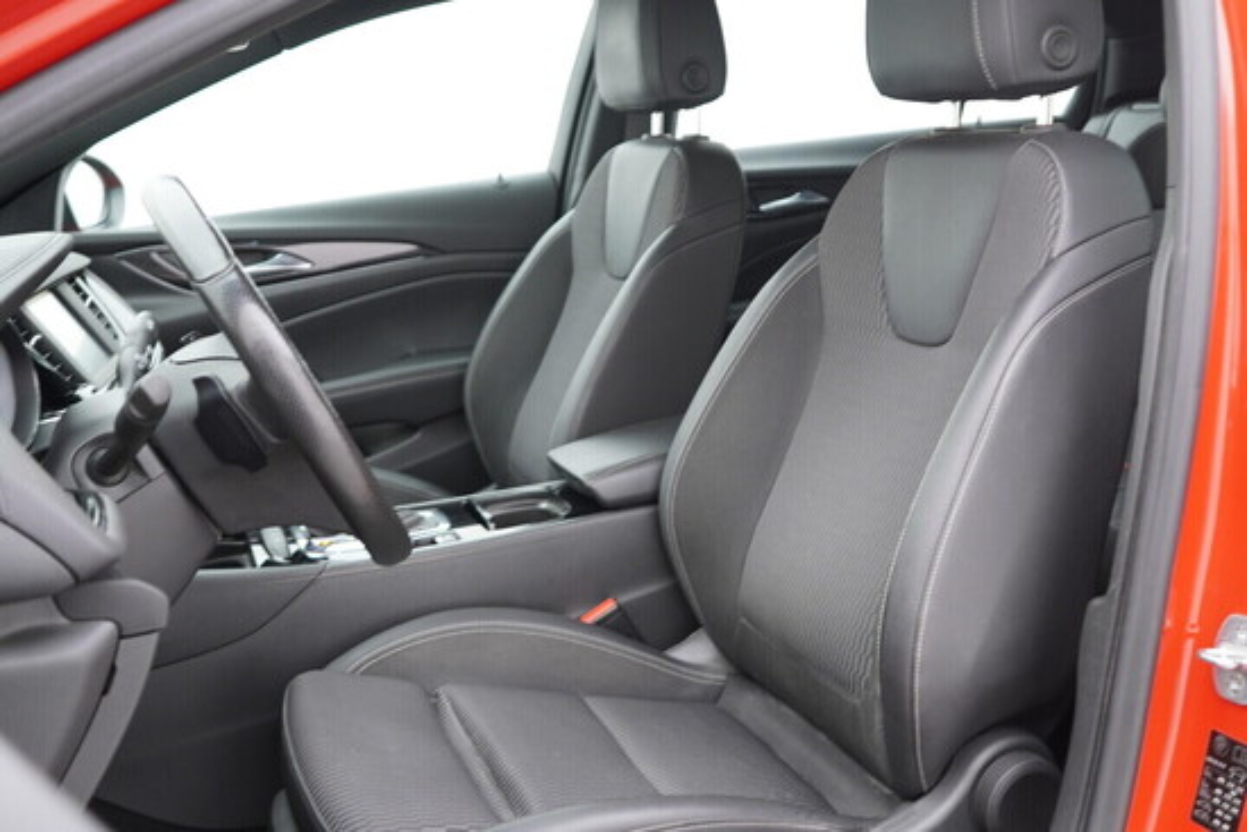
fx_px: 1247
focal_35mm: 36
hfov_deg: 53.1
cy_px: 416
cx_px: 624
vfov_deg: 36.9
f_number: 2.8
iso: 250
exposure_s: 1/40
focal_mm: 24
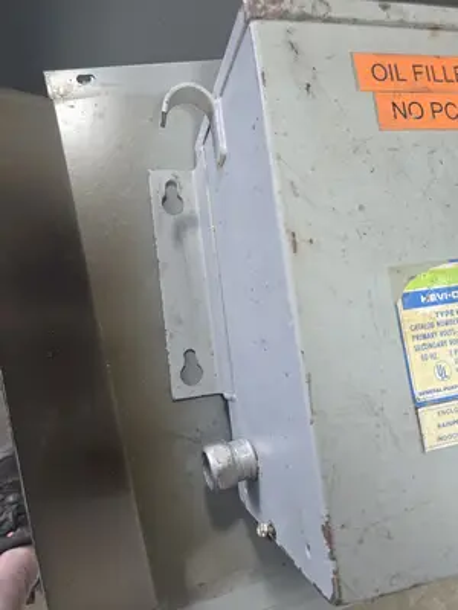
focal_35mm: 23
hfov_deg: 58.9
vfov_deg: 73.9
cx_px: 229
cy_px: 305
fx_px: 406
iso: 200
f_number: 1.7
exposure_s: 1/120
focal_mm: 6.3
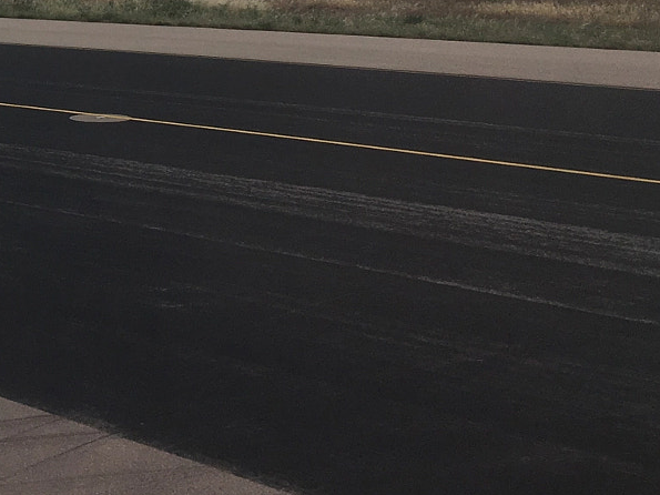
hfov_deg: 23.5
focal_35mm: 78
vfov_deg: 18.2
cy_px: -43
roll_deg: +0.9
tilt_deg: -5.9
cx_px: -58
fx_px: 1487
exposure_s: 1/916
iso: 25
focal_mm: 4.15
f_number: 2.2
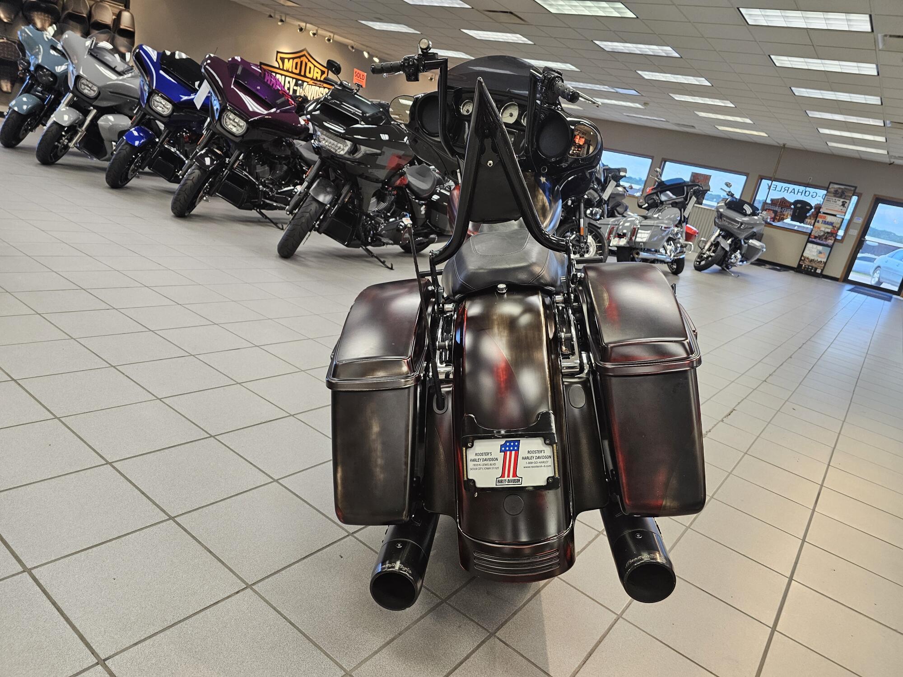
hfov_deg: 73.9
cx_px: 452
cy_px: 338
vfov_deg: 58.9
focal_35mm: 23
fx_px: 600
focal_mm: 6.3
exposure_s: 1/120
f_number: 1.7
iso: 200
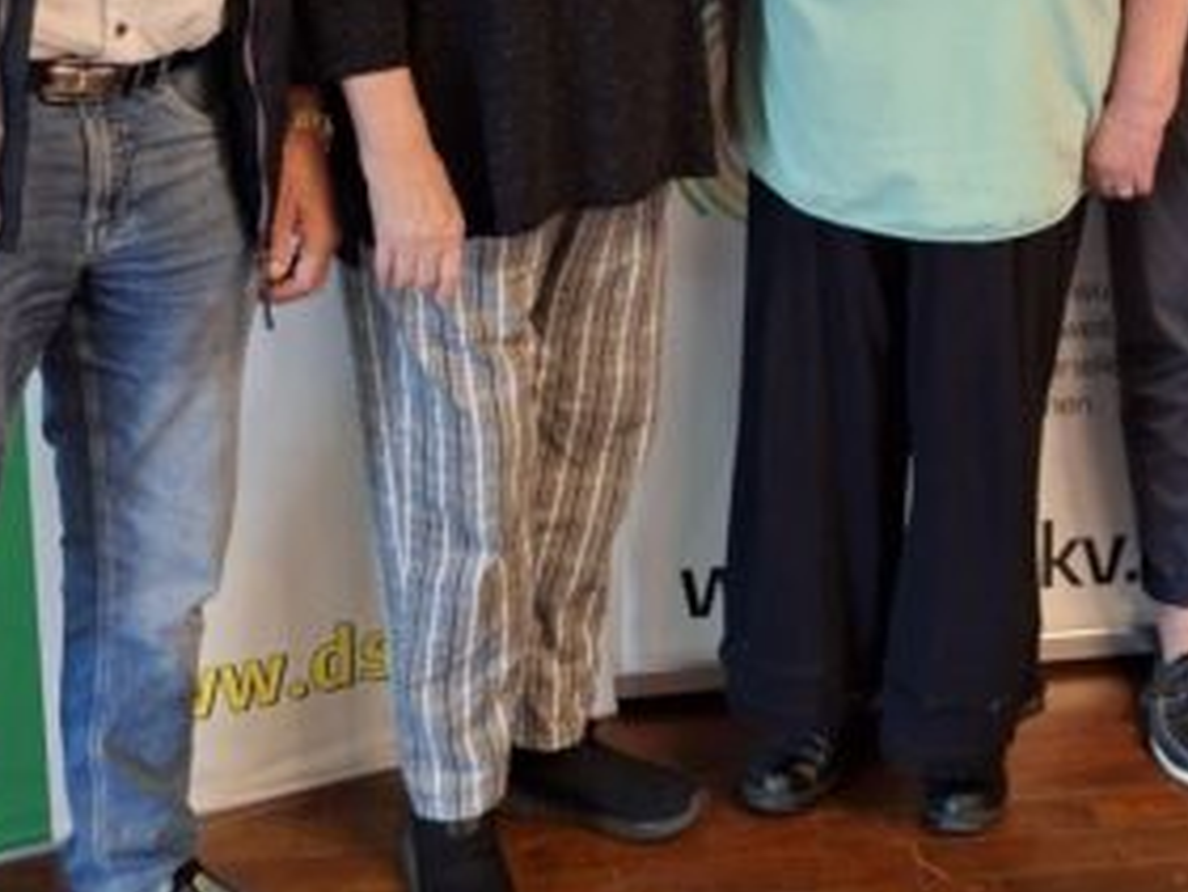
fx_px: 2026
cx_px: 985
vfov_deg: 24.1
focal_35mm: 59
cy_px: 76
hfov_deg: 31.7
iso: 400
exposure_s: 1/33
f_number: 1.8
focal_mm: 5.54
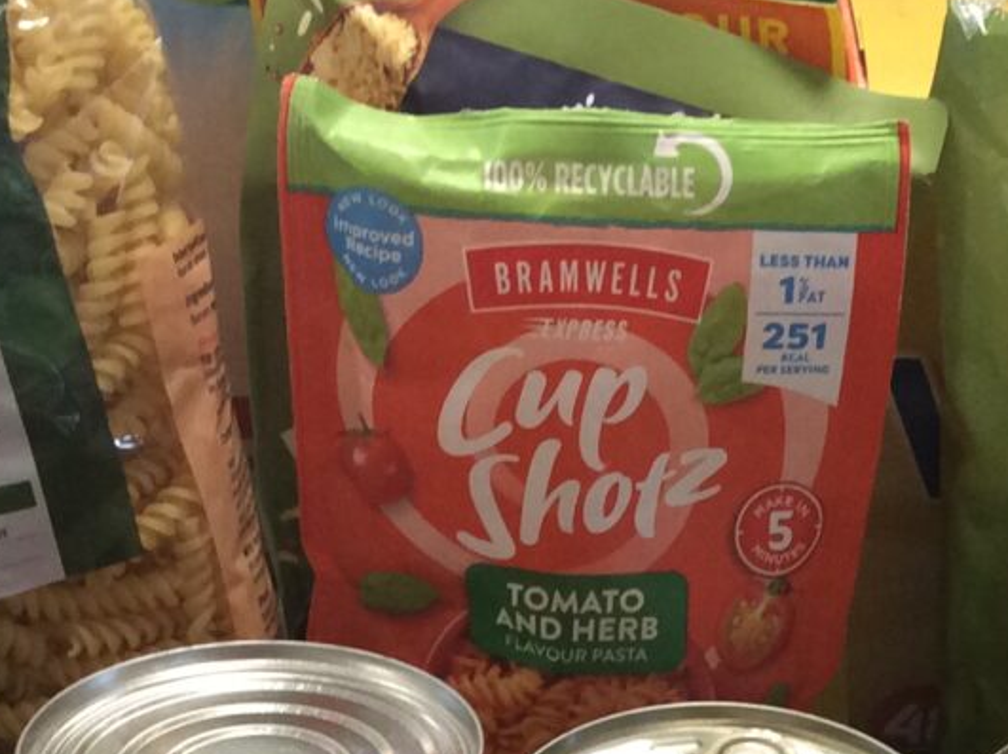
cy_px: 810
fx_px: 2850
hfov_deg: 19.9
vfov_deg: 14.7
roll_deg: -1.5
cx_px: 758
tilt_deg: -35.6
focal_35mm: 98
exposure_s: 1/25
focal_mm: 3.3
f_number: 2.4
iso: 100
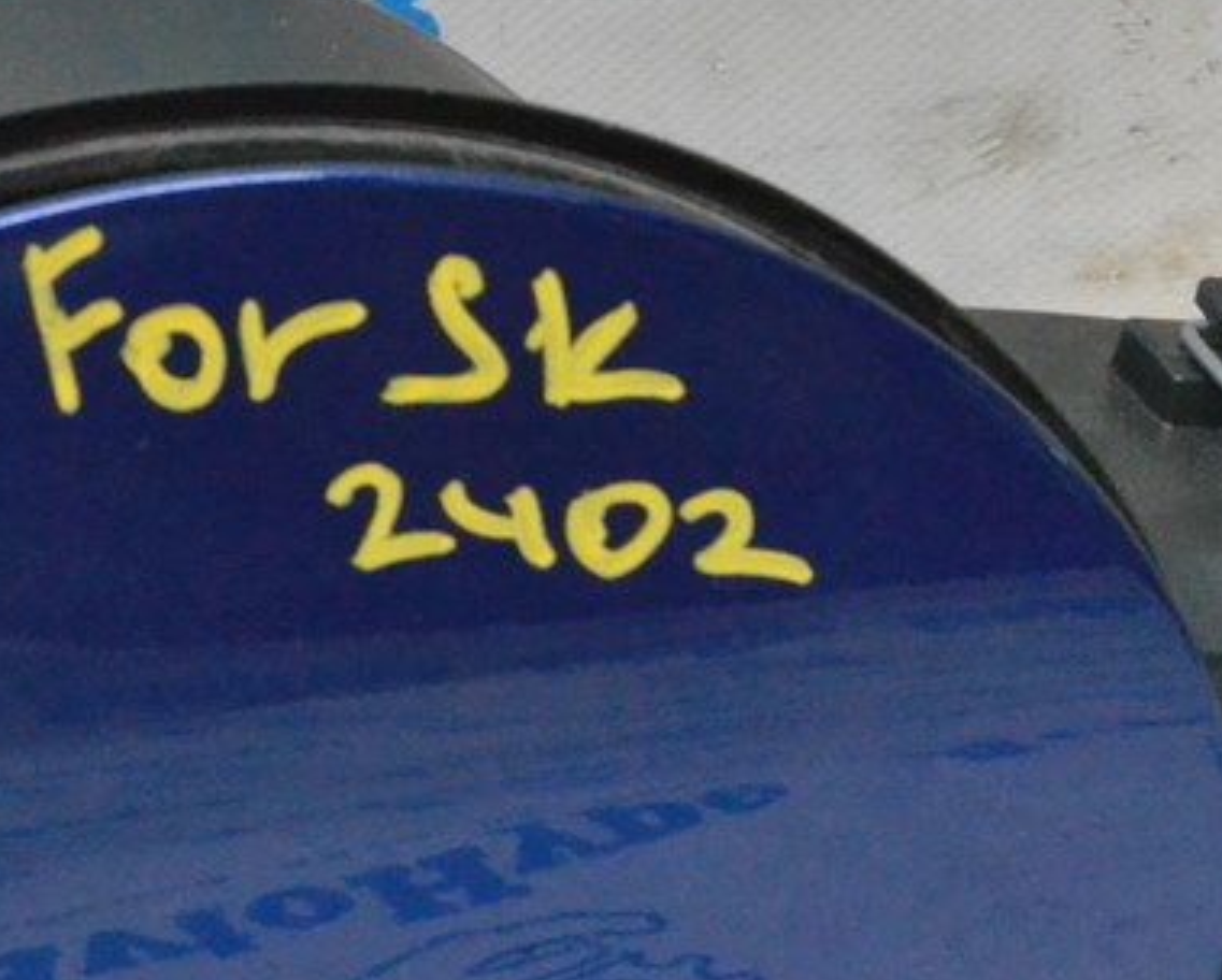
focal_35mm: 190
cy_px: 592
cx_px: 655
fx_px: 6879
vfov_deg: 8.1
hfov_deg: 10.2
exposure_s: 1/160
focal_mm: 50
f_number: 9
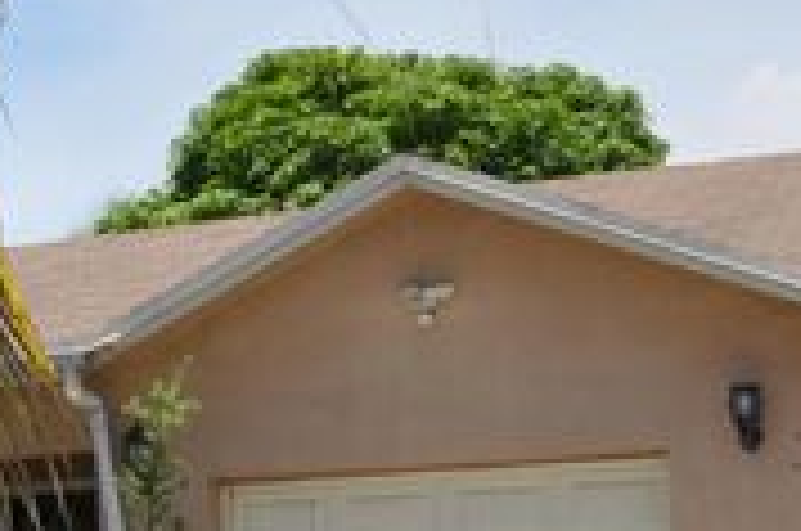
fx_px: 2154
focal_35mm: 97
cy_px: 628
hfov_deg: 20.1
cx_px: -86
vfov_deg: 13.7
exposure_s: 1/200
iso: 200
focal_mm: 18
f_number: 11
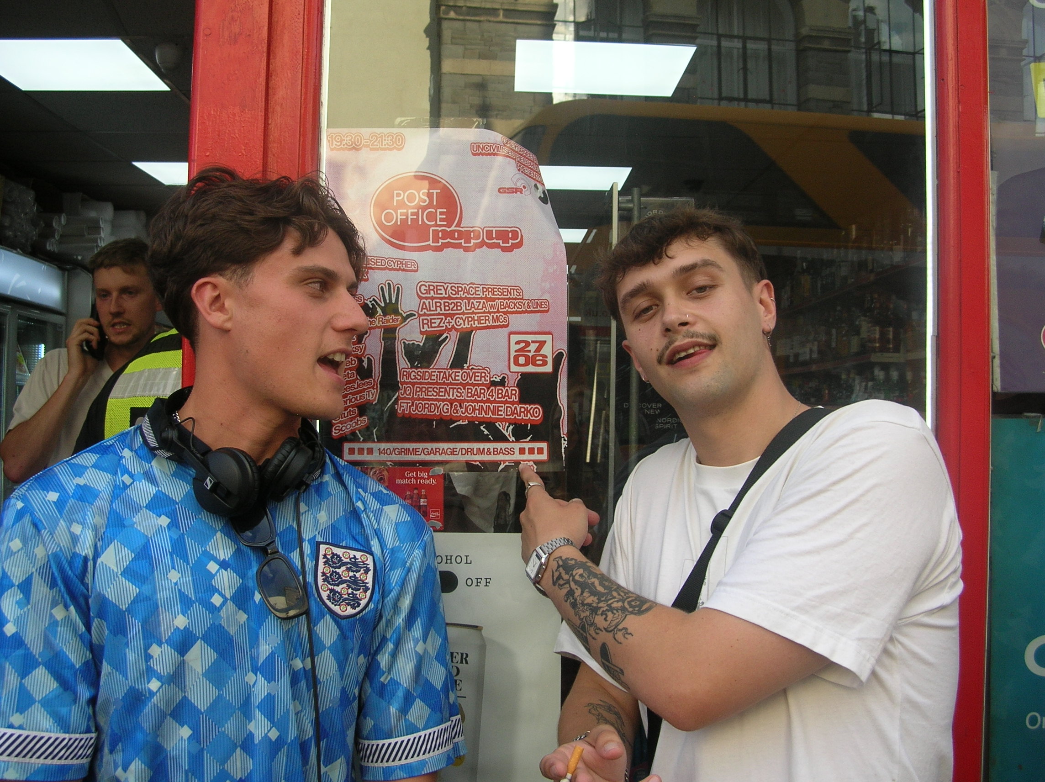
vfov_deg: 39.6
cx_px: 522
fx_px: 1086
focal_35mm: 36
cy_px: 391
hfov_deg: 51.4
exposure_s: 1/170
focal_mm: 6
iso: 50
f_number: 2.7
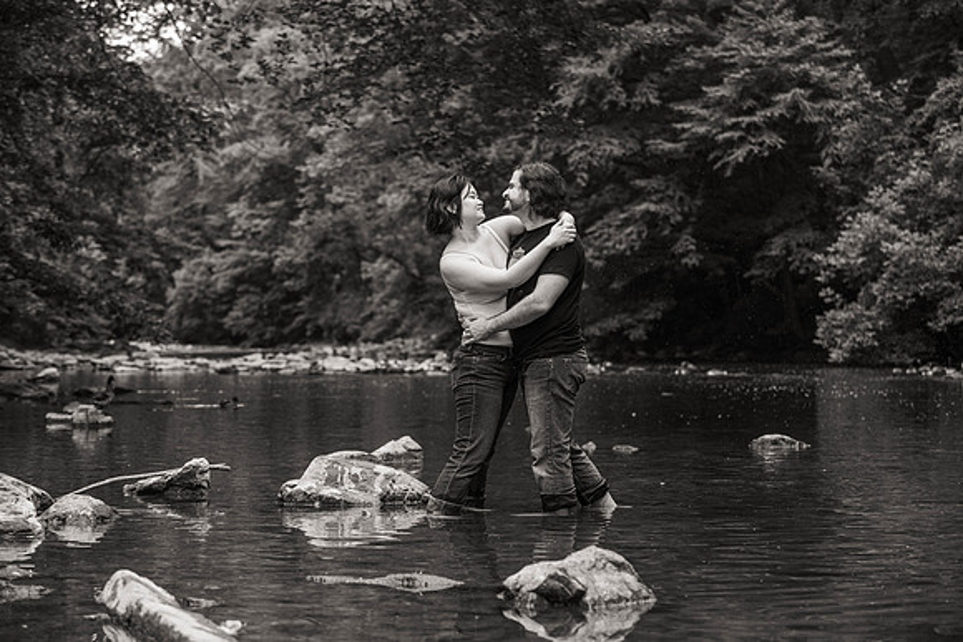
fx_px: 2145
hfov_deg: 25.3
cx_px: 482
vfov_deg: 17.0
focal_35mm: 80
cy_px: 317
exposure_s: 1/320
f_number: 4
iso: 1600
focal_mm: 78
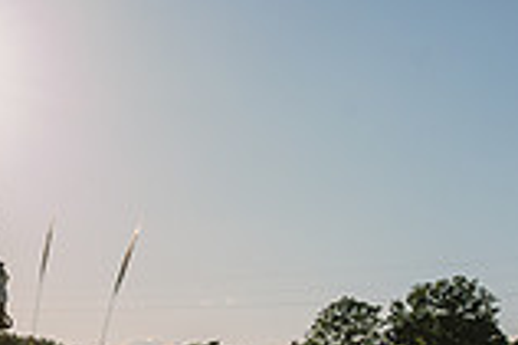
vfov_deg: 15.4
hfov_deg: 21.4
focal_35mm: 88
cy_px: 260
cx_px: -108
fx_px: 1265
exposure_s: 1/4000
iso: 125
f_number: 6.3
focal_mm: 24
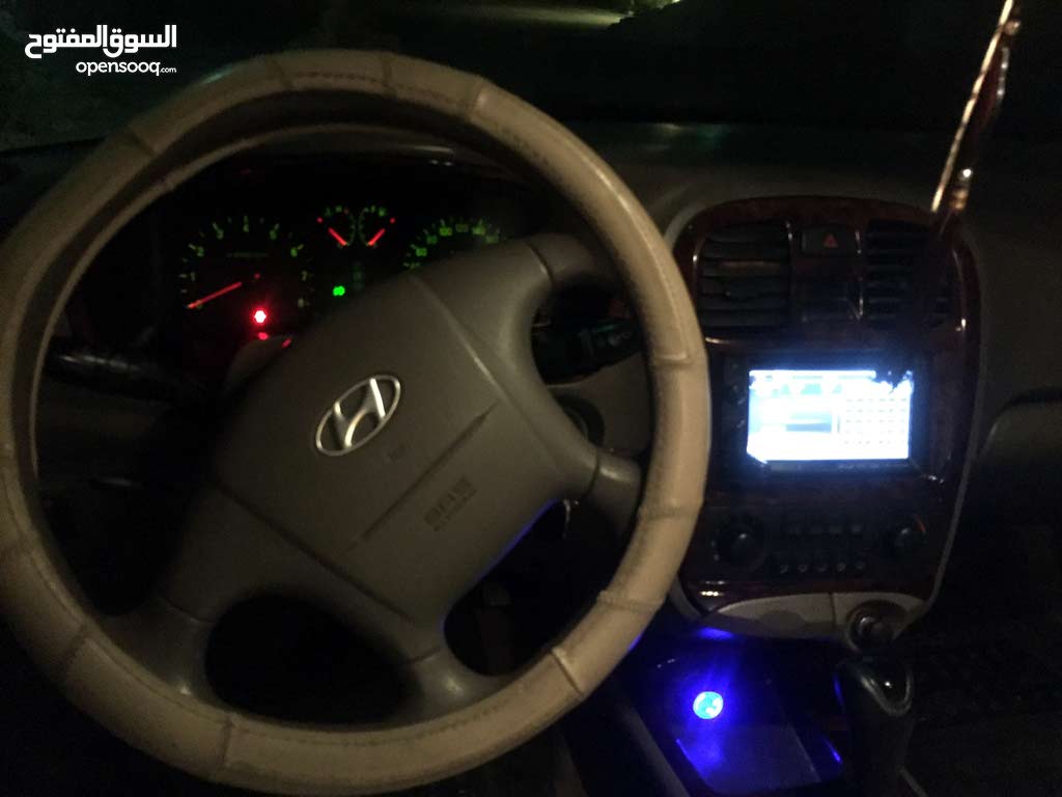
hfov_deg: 61.7
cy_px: 398
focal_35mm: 29
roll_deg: -5.9
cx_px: 531
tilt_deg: -32.2
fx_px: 890
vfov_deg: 48.2
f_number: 2.2
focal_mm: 4.15
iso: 2000
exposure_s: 1/17
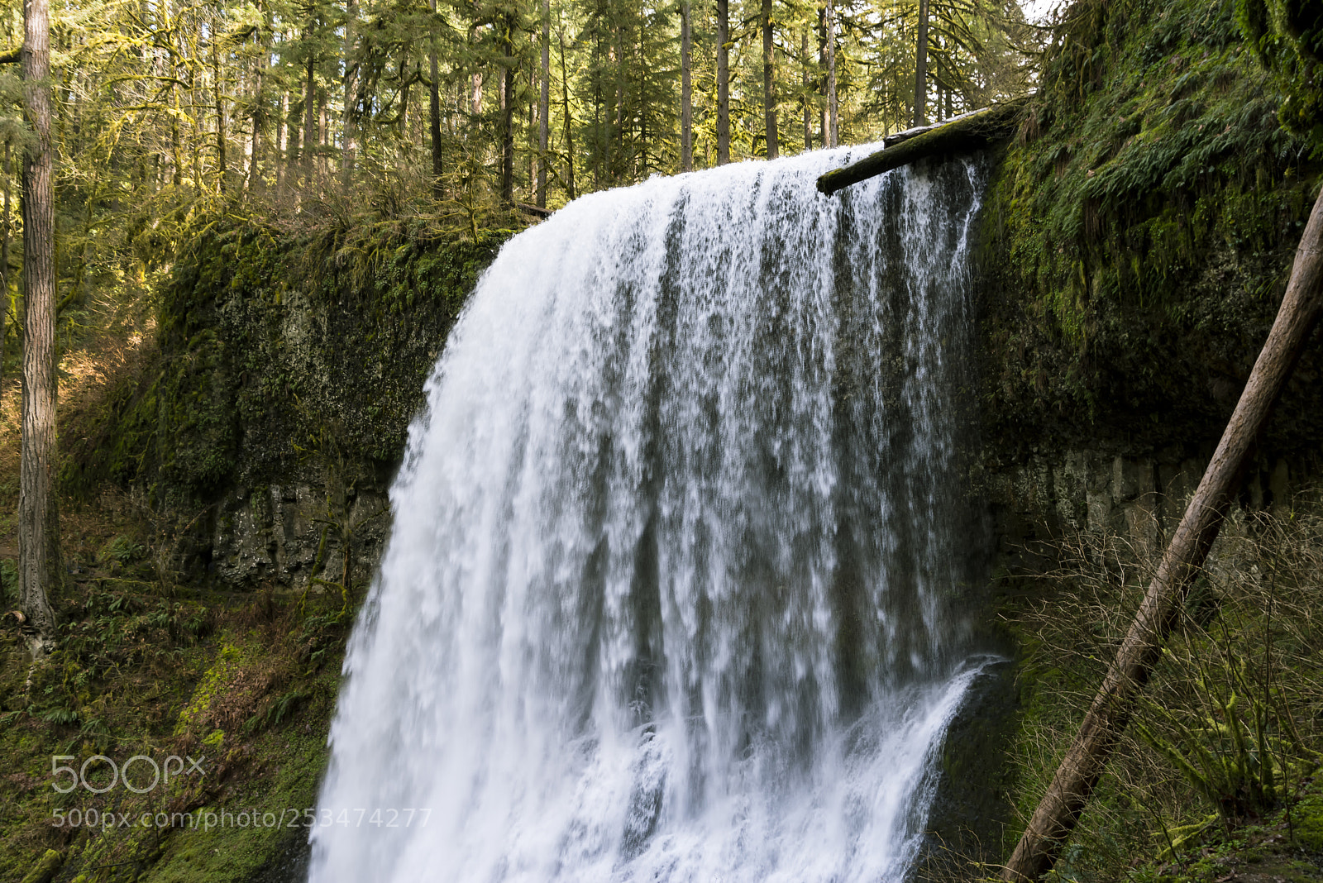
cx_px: 662
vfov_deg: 46.4
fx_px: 1029
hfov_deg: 65.5
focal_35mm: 28
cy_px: 442
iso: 400
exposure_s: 1/60
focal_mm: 28
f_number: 5.6
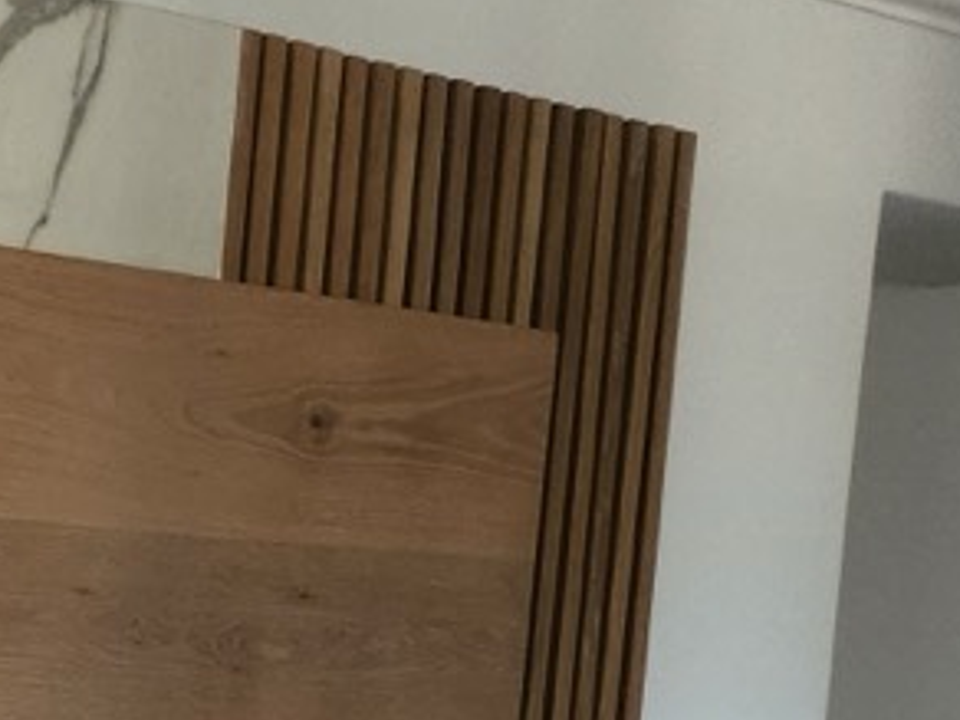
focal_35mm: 126
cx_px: -1595
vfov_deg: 10.9
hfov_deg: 11.6
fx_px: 3494
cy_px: 1381
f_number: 1.8
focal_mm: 5.4
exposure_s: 1/180
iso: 50
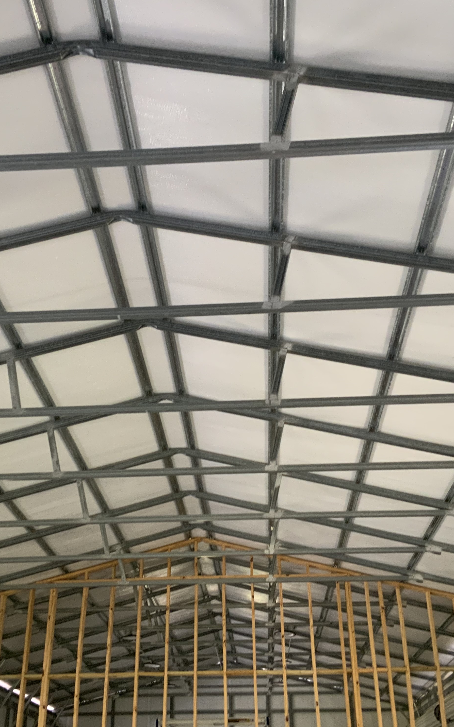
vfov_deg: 47.2
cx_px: 211
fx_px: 832
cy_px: 368
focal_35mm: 42
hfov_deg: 30.5
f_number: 1.8
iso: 160
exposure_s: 1/60
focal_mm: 3
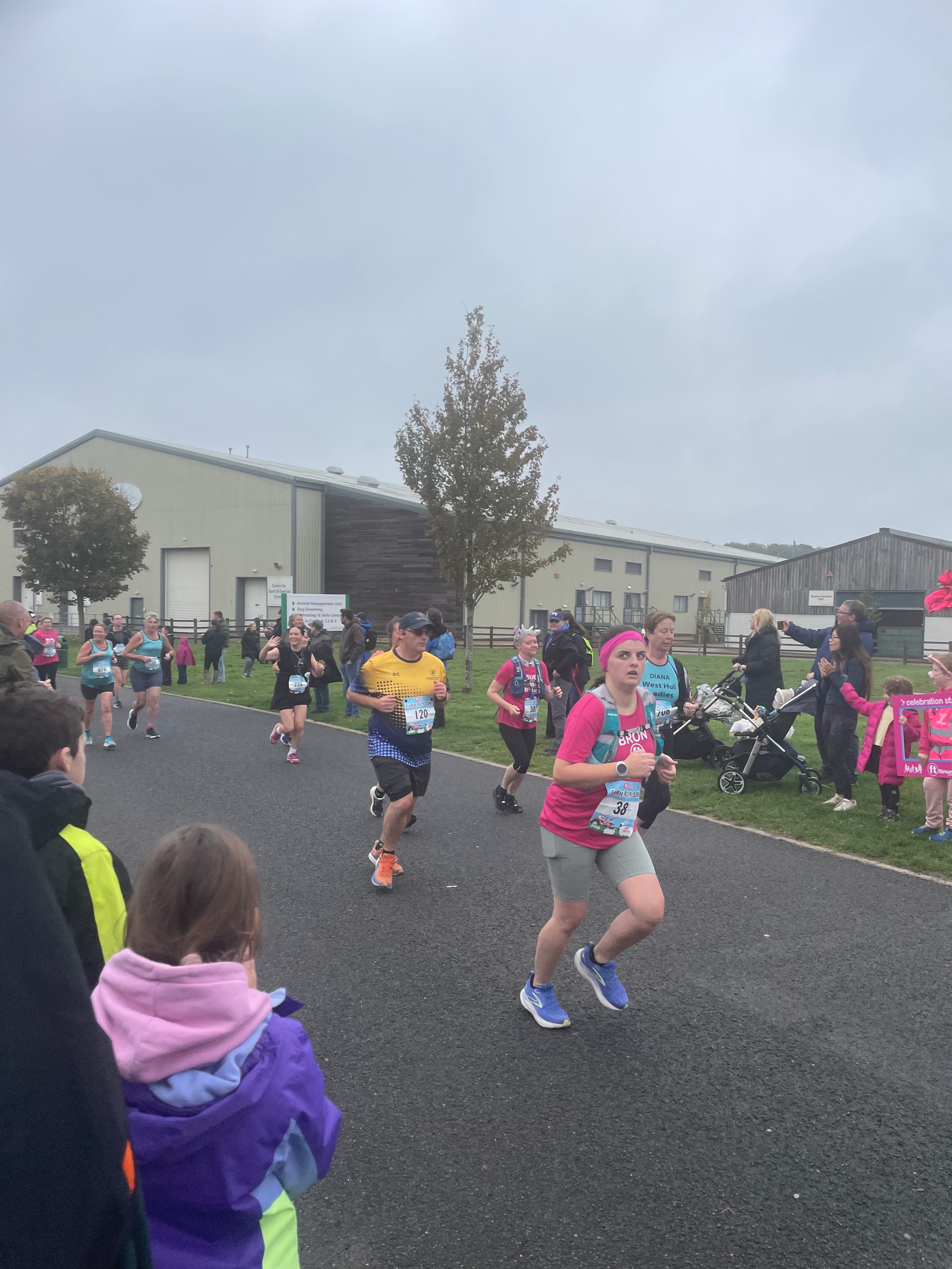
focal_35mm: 26
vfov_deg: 67.3
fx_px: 953
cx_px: 476
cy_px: 634
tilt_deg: +2.0
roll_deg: -1.9
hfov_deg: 53.1
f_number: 1.6
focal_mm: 4.2
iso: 50
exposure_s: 1/711
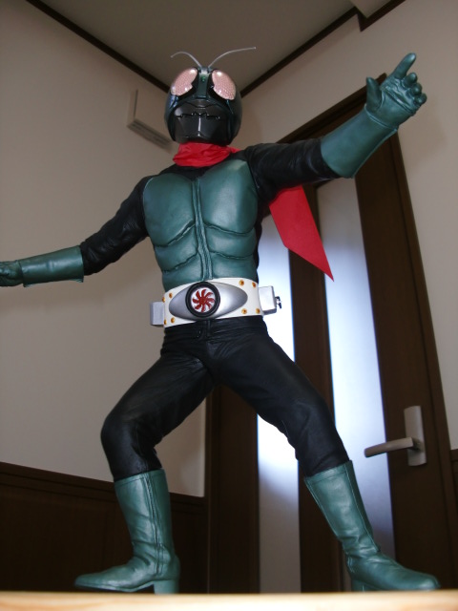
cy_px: 306
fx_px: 635
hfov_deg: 39.7
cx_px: 229
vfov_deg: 51.4
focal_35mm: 36
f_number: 2.8
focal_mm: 6.3
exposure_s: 1/60
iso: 125
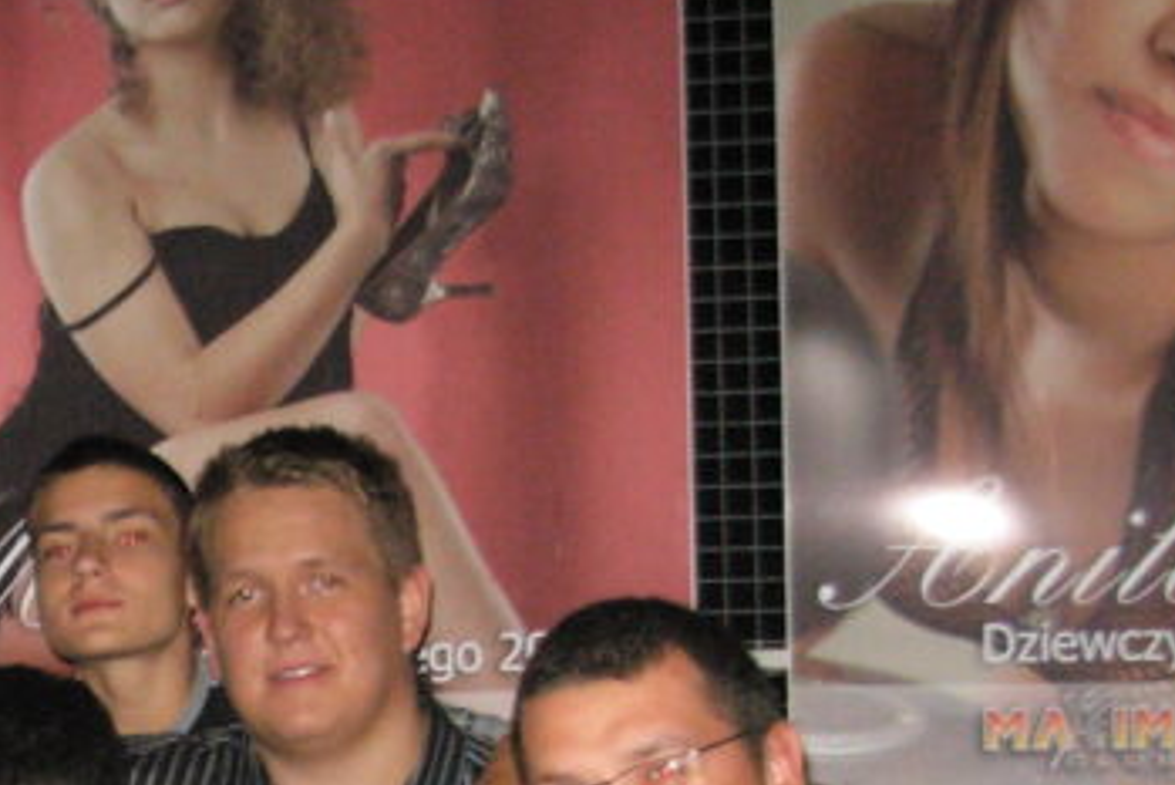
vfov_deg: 11.6
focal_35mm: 116
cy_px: 950
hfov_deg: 16.9
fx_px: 3787
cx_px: -229
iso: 388
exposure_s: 1/157
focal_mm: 6.3
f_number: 2.9
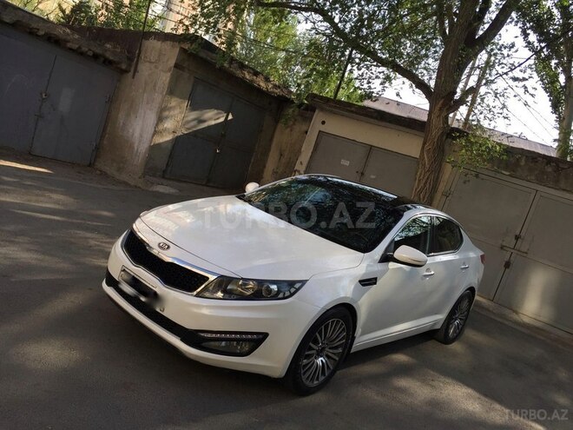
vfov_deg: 48.2
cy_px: 215
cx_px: 286
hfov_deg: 61.7
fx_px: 480
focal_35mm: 29
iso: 32
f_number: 2.2
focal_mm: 4.15
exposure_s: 1/732
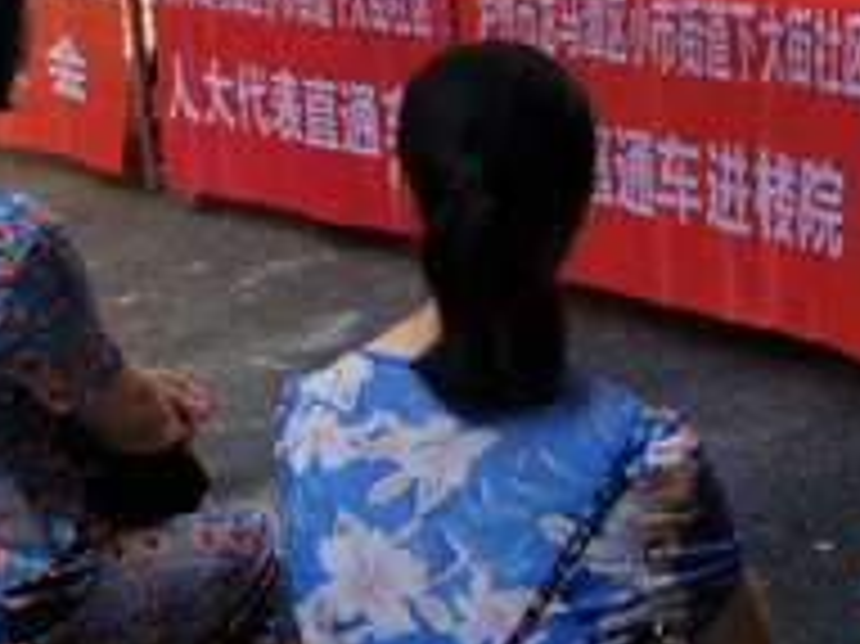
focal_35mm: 87
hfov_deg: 22.5
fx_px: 2160
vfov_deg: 16.4
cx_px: 410
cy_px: -63
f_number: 1.7
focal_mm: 4.25
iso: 50
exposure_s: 1/490
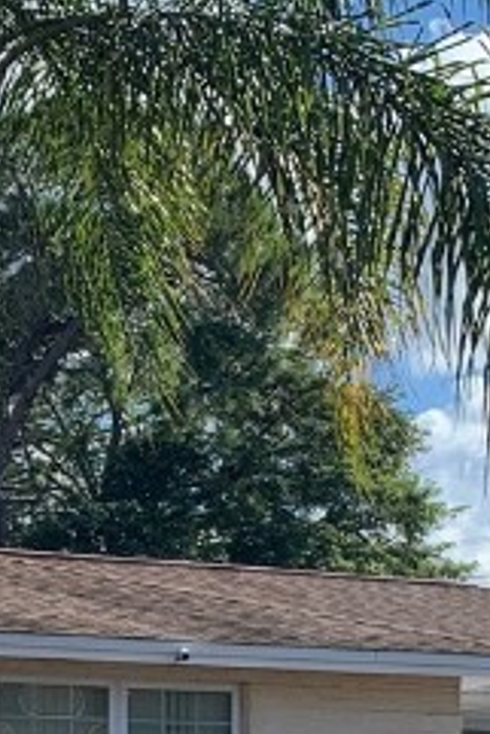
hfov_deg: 11.9
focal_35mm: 115
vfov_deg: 16.9
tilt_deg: -4.4
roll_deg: -0.4
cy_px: 920
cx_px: 91
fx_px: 2344
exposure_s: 1/1880
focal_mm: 4.25
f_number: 1.8
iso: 25
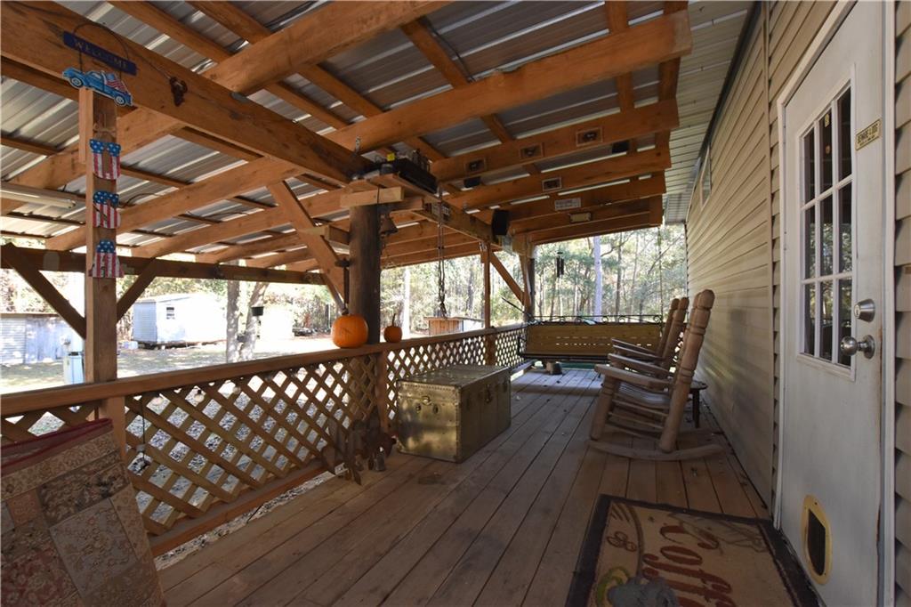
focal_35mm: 15
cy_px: 304
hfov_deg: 100.4
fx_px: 379
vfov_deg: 77.3
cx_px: 456
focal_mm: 10
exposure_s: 1/125
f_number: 5.6
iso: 800
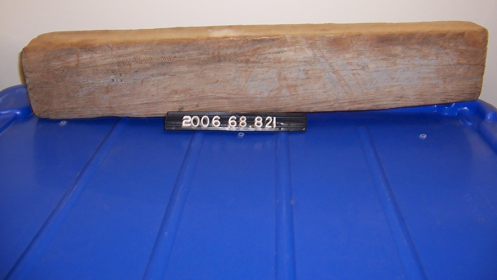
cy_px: 99
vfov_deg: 32.6
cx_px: 249
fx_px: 474
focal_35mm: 36
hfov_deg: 55.3
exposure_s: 1/60
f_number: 2.8
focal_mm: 5.5
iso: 80
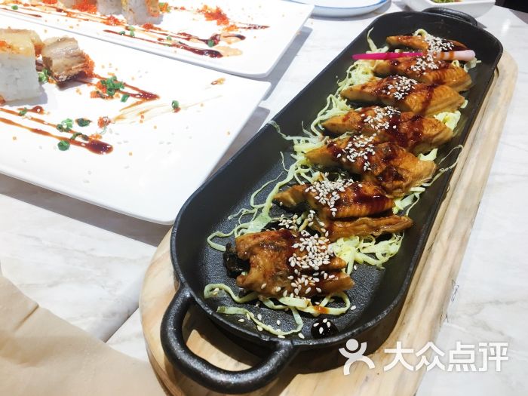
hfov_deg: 61.7
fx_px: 442
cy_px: 198
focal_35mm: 29
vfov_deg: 48.2
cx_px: 264
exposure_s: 1/17
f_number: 2.2
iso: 40
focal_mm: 4.15
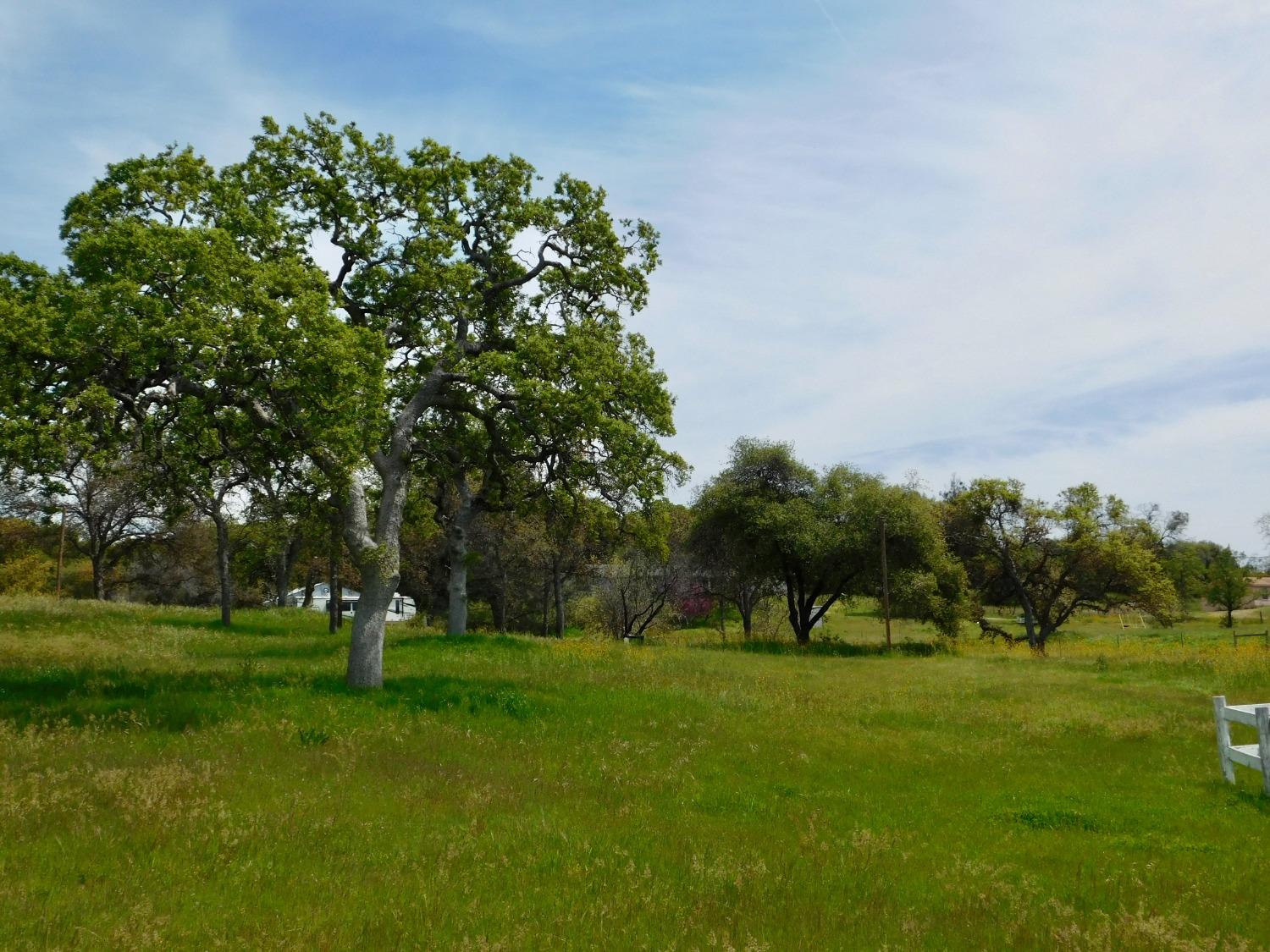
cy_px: 476
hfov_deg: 51.4
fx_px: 1321
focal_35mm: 36
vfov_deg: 39.7
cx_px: 635
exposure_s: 1/500
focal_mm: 6.3
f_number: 7
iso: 125
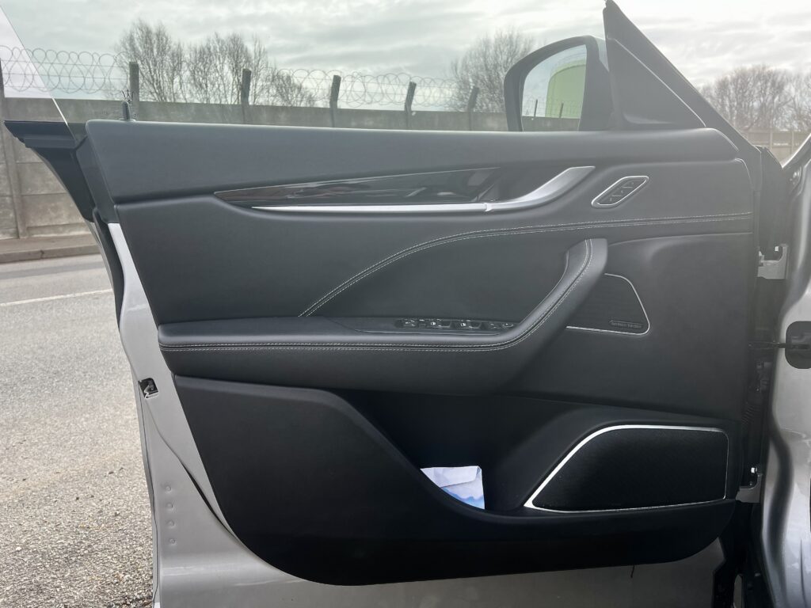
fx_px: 609
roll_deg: +3.9
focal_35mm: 26
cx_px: 406
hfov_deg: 67.3
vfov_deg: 53.1
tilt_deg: -11.5
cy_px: 304
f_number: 1.5
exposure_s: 1/753
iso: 50
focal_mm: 5.7
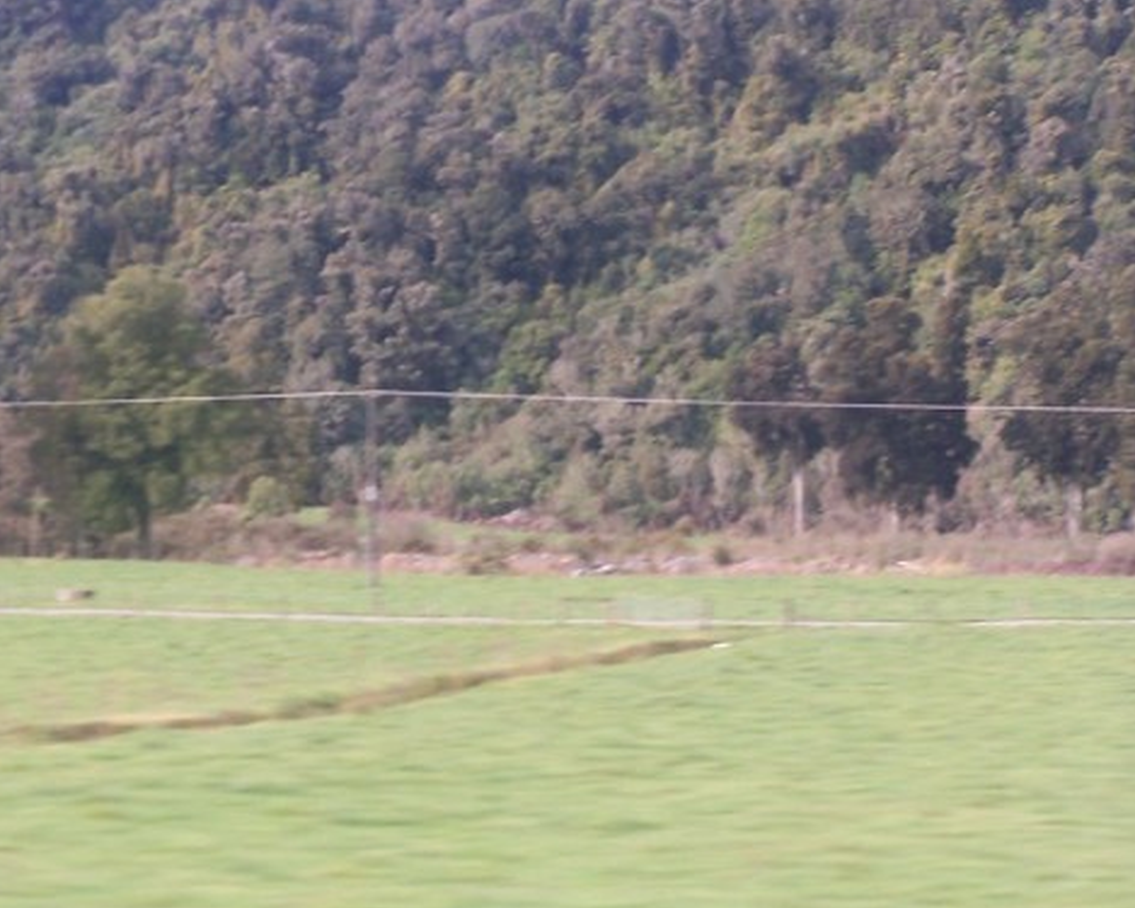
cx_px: 172
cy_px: 492
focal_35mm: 175
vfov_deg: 8.8
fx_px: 5877
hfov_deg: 11.0
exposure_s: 1/60
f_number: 3.2
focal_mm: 17.5
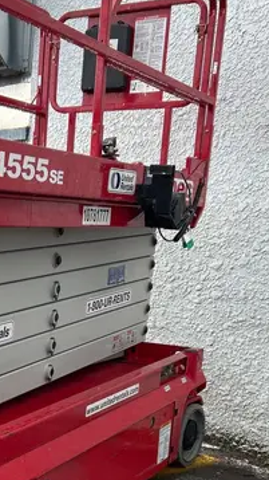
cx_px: -40
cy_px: 396
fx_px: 737
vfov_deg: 34.7
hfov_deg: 19.6
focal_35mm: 58
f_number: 1.5
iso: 50
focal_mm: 5.7
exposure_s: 1/733
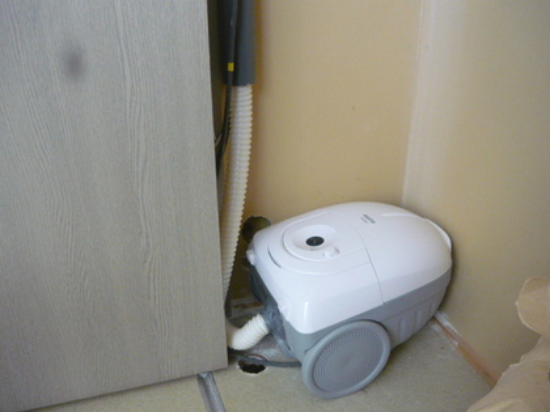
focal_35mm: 33
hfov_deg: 55.4
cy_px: 206
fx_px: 524
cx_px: 275
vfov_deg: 42.9
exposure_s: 1/20
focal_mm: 5.5
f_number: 2.8
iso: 400
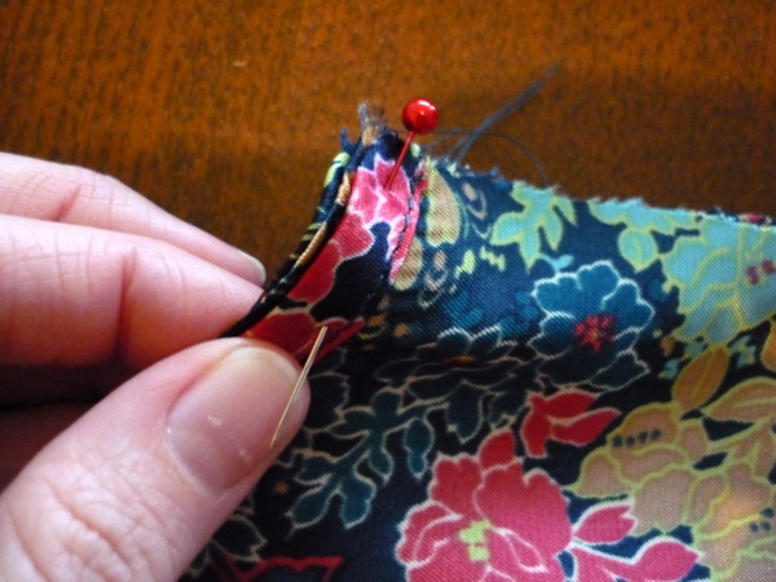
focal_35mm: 33
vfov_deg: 42.9
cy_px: 291
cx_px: 388
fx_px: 740
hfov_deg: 55.4
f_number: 2.8
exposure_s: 1/8
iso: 800
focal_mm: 5.5
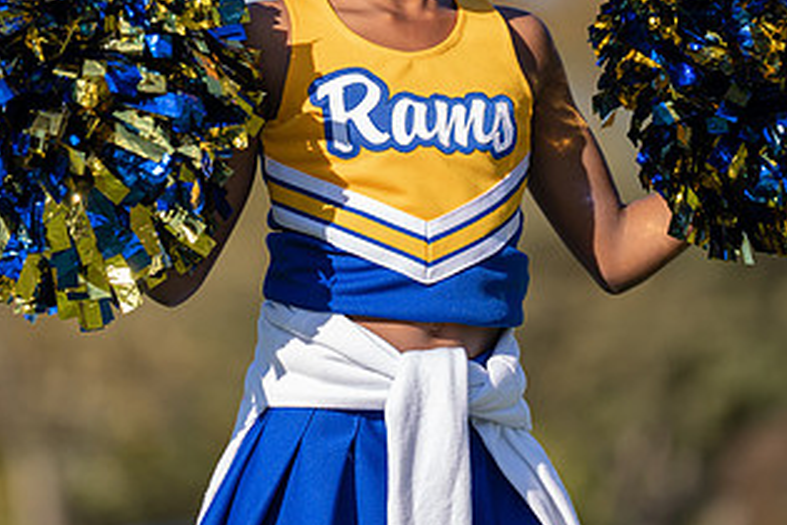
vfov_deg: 4.2
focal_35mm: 328
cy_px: 64
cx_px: 372
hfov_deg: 6.3
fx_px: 7170
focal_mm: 178
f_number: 2.8
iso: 100
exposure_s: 1/1250
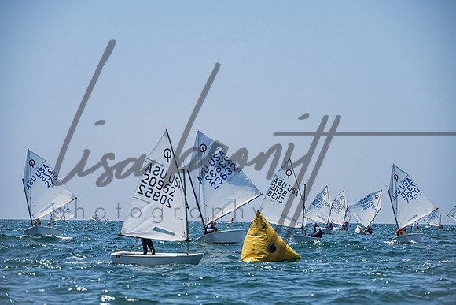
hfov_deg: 13.7
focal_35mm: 150
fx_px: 1900
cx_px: 228
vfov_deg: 9.2
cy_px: 152
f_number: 7.1
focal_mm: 150
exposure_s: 1/4000
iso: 500
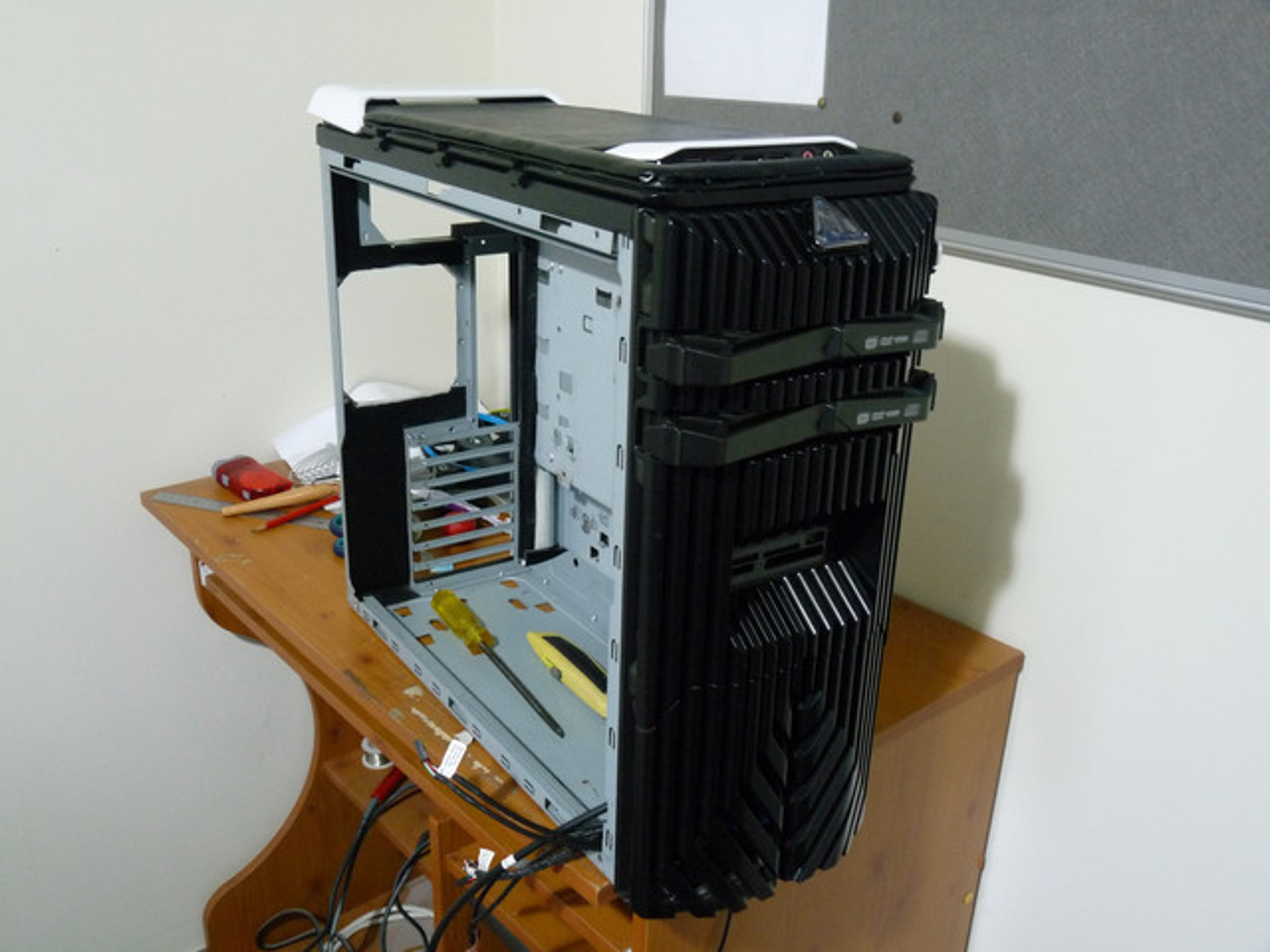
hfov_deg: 55.4
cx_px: 635
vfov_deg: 42.9
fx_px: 1211
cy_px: 476
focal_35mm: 33
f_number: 3.6
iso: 400
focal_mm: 5.9
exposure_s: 1/5
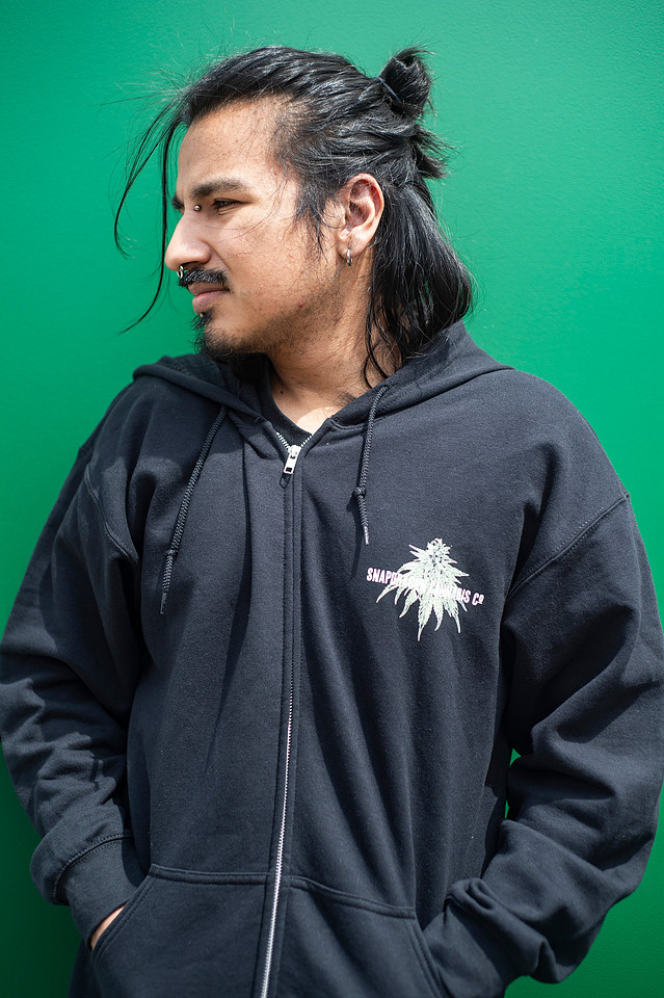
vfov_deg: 39.6
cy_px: 499
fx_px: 1385
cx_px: 332
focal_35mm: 50
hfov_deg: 27.0
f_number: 2.8
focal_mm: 50
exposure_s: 1/1600
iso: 200
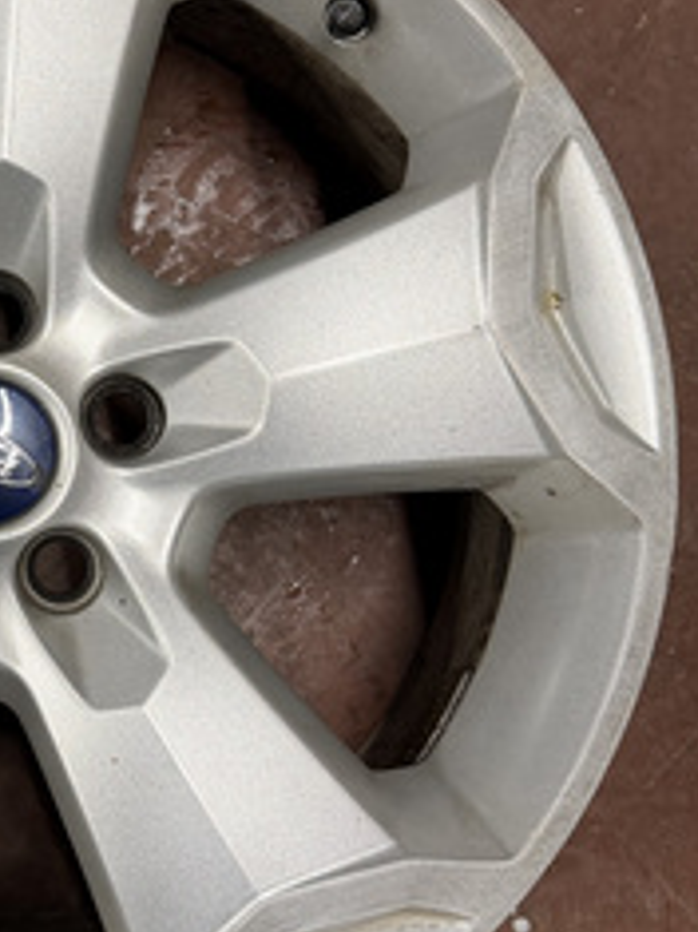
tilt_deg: -86.6
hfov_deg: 27.0
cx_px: 2
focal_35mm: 51
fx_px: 1372
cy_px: 412
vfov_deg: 37.5
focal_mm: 6.76
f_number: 1.78
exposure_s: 1/101
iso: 200
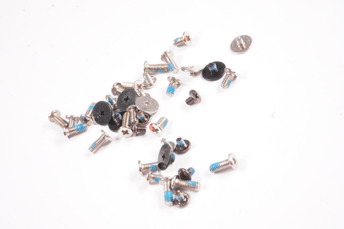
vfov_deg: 18.1
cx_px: 172
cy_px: 114
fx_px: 716
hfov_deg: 27.0
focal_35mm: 75
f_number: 22
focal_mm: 50
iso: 12800
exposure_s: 1/320
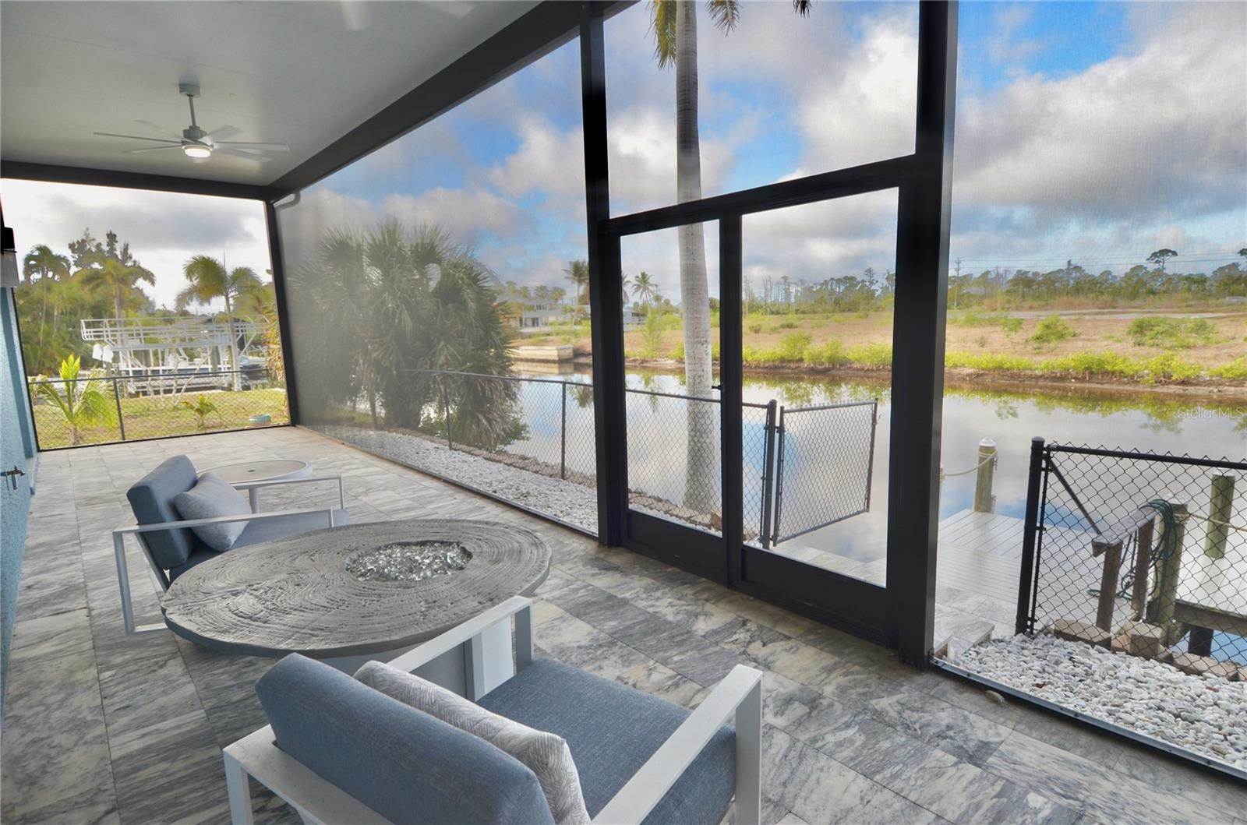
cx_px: 624
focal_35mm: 18
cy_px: 412
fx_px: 622
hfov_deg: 90.1
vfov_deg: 67.1
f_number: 6.3
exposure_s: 1/160
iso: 200
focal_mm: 12
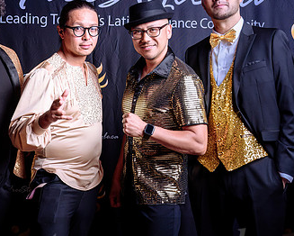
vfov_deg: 23.9
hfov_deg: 29.5
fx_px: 557
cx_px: 119
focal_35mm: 64
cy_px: 116
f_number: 4.5
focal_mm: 36
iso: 125
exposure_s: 1/160
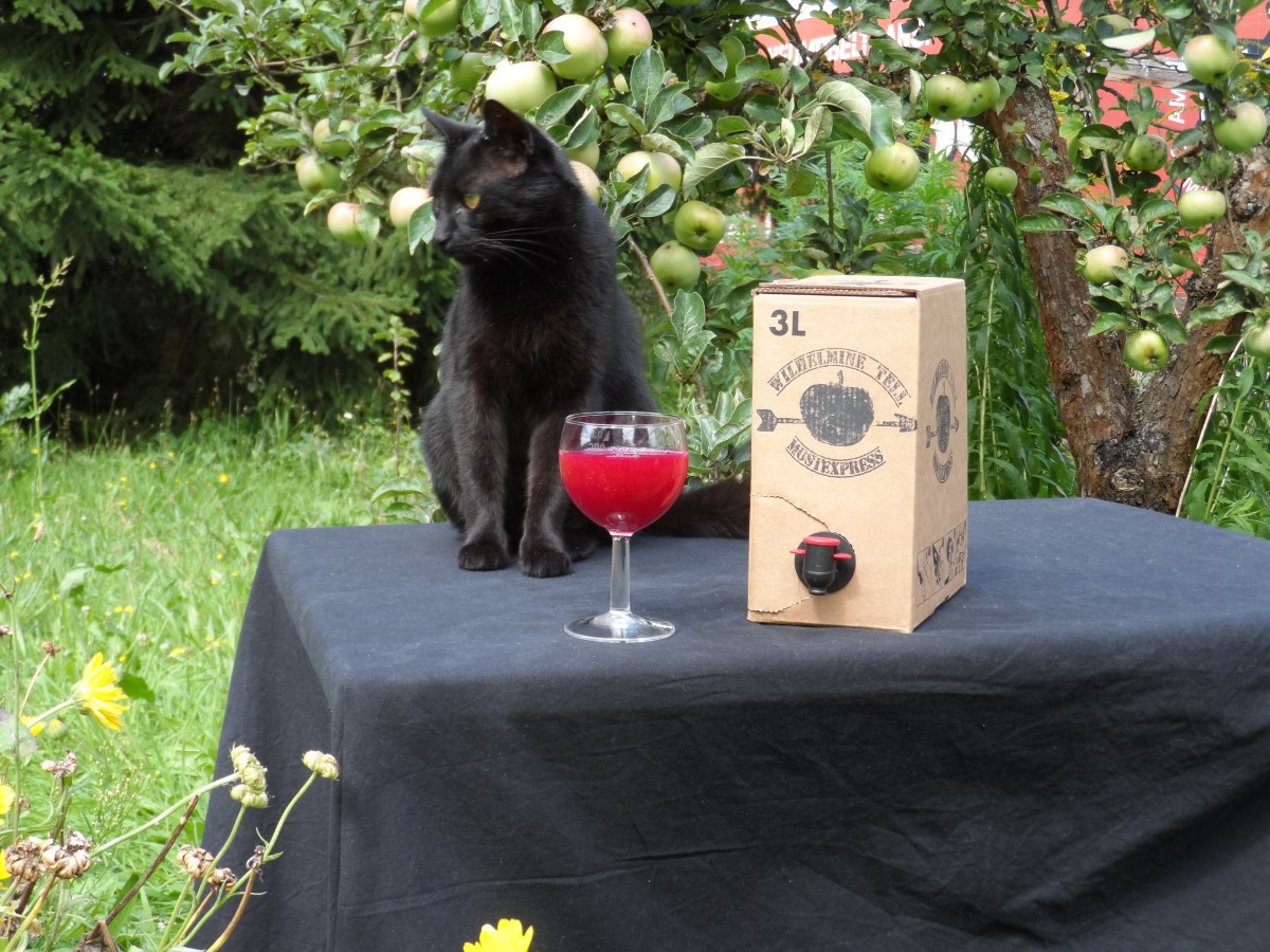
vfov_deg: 27.5
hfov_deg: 36.2
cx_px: 635
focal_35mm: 53
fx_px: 1944
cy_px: 476
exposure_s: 1/60
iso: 80
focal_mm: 8.7
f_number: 4
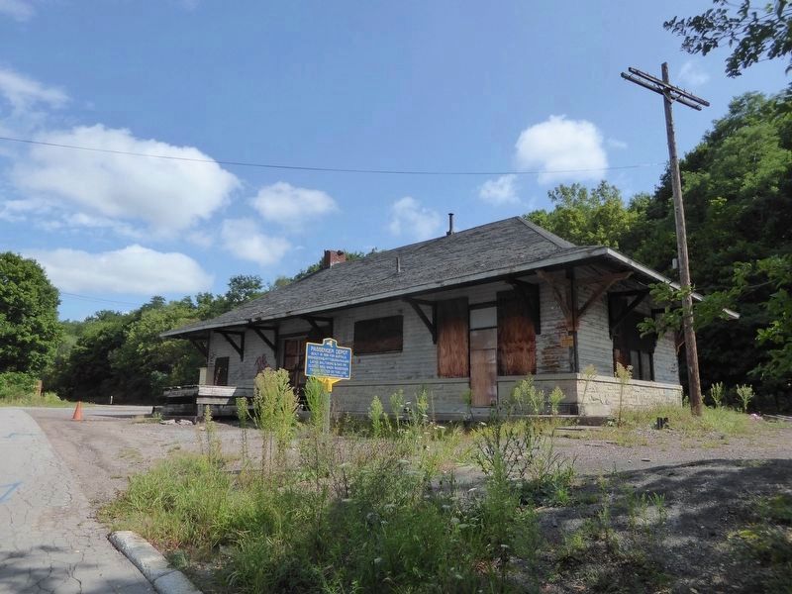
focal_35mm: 25
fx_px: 572
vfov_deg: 54.9
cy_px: 297
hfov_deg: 69.4
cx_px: 396
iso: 200
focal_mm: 4.3
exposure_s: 1/800
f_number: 4.5
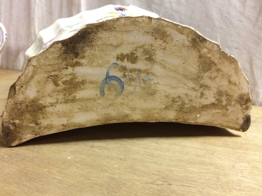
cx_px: 131
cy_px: 98
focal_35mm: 29
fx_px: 219
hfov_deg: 61.7
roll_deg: -2.8
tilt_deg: -16.7
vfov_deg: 48.2
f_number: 2.2
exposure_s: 1/17
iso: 400
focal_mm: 4.15
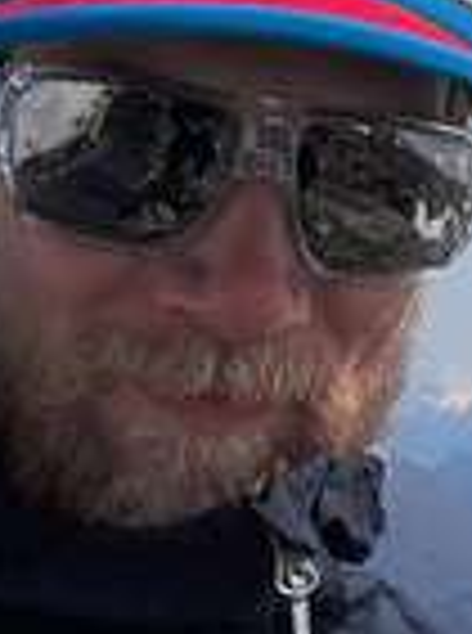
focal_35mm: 99
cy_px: 220
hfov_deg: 14.8
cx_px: 346
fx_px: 1808
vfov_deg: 19.8
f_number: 2.4
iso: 50
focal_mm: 2.35
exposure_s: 1/3121
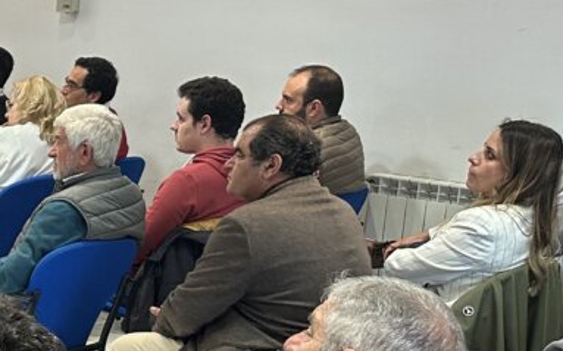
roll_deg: +0.7
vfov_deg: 15.0
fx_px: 1304
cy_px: 364
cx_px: -306
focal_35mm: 85
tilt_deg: -17.2
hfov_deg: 20.5
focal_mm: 6.86
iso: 200
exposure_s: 1/100
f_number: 1.78
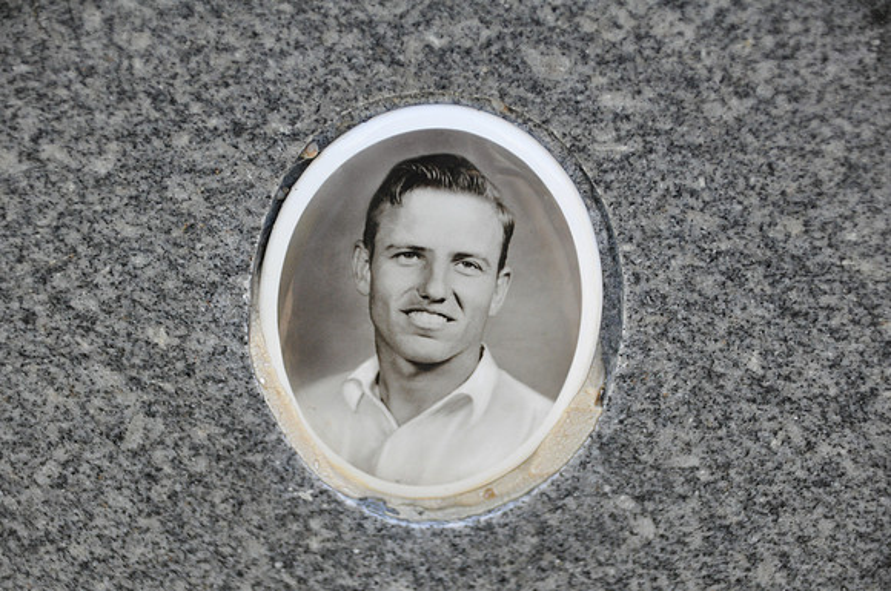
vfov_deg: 9.9
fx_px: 3411
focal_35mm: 138
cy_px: 296
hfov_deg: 14.9
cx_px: 446
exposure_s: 1/250
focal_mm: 92
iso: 800
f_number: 5.3
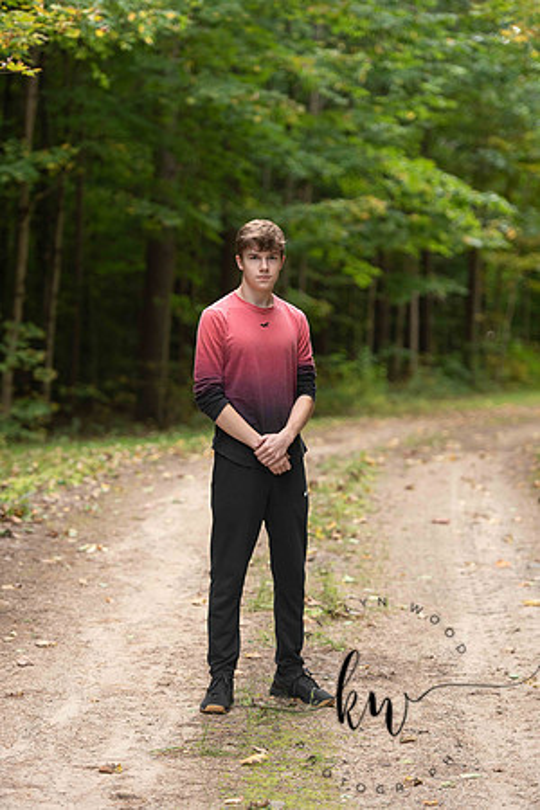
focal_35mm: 110
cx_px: 270
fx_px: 2475
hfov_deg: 12.5
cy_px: 405
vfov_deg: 18.6
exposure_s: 1/320
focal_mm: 110
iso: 500
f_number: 2.8
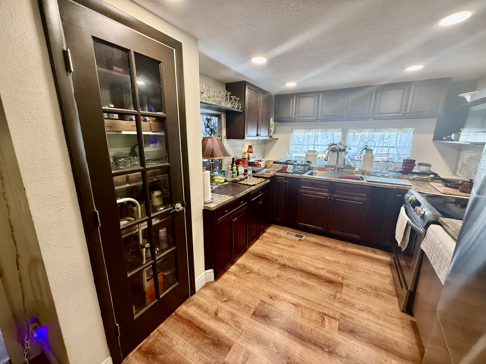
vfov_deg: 85.7
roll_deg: -0.6
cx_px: 243
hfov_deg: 102.1
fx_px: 197
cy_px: 182
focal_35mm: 14
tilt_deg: -12.1
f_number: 2.2
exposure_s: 1/120
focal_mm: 2.22
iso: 320
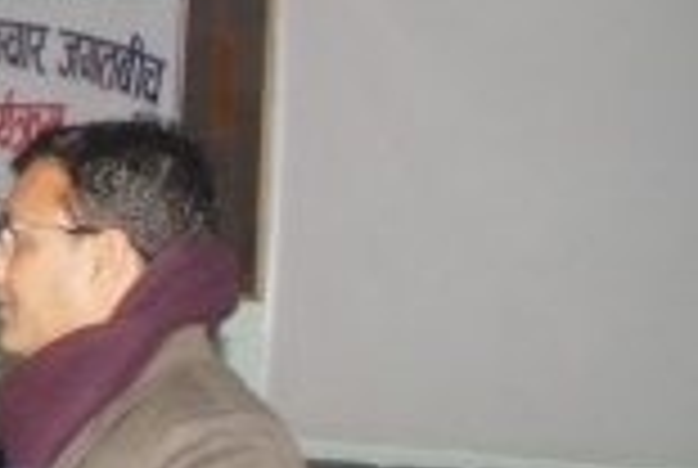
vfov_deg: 12.4
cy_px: 218
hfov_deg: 15.1
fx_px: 2156
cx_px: -666
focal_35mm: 111
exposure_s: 1/100
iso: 640
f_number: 3.5
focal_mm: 18
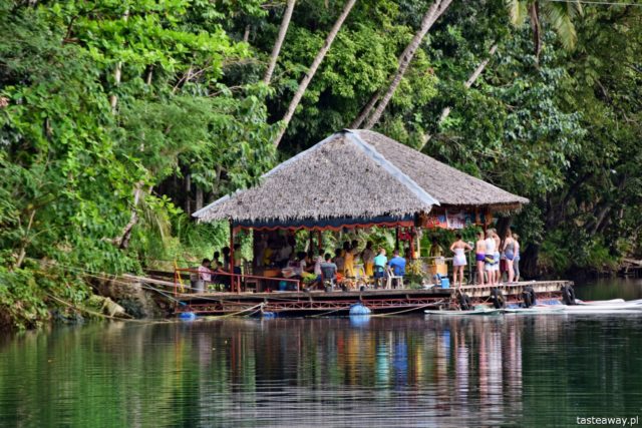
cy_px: 214
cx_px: 321
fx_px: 5351
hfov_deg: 6.9
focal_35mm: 300
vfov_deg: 4.6
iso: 400
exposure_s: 1/400
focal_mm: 200
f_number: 5.6
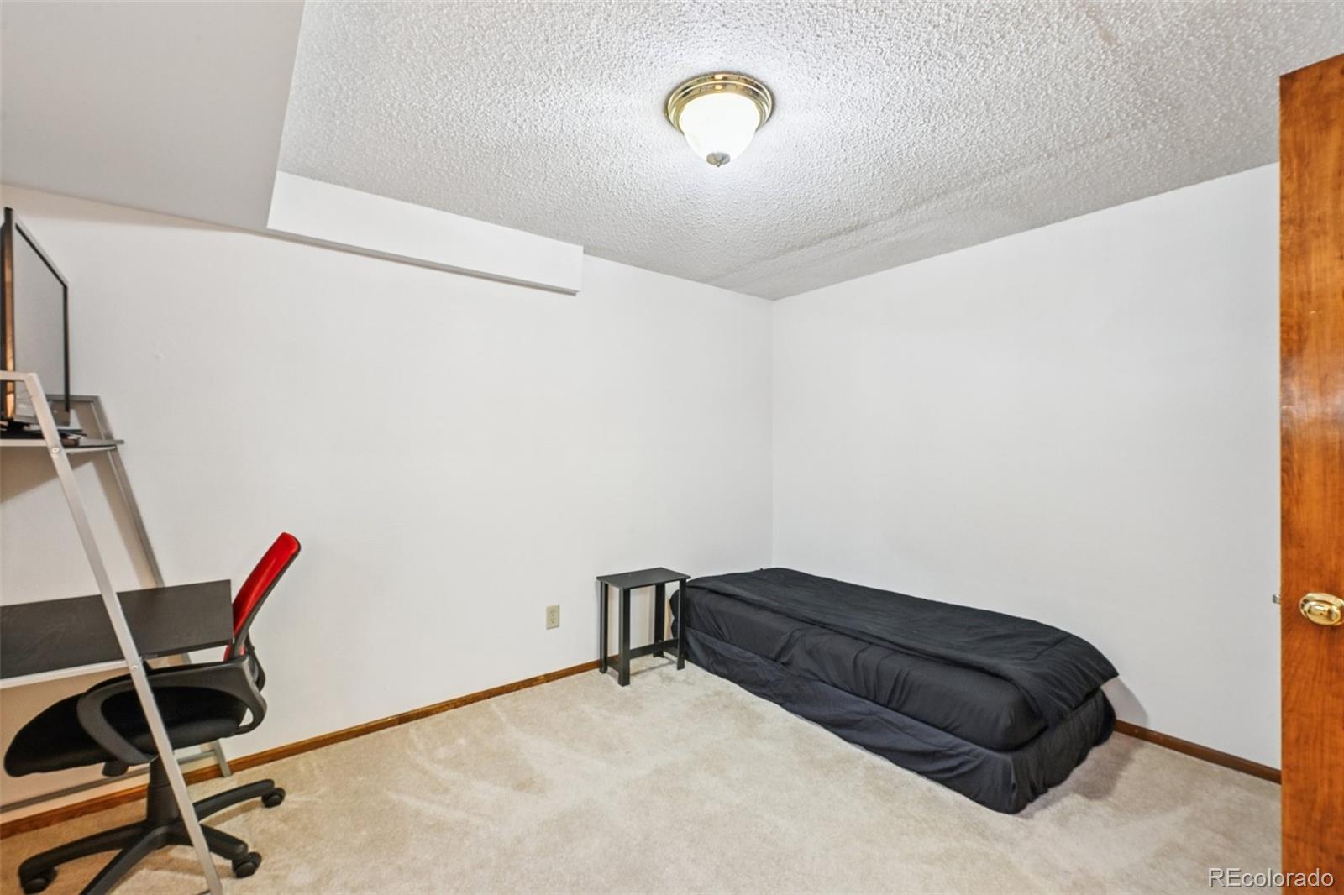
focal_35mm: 15
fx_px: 560
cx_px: 672
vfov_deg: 77.3
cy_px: 448
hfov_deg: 100.4
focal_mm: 15
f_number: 11
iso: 800
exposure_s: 1/3.33
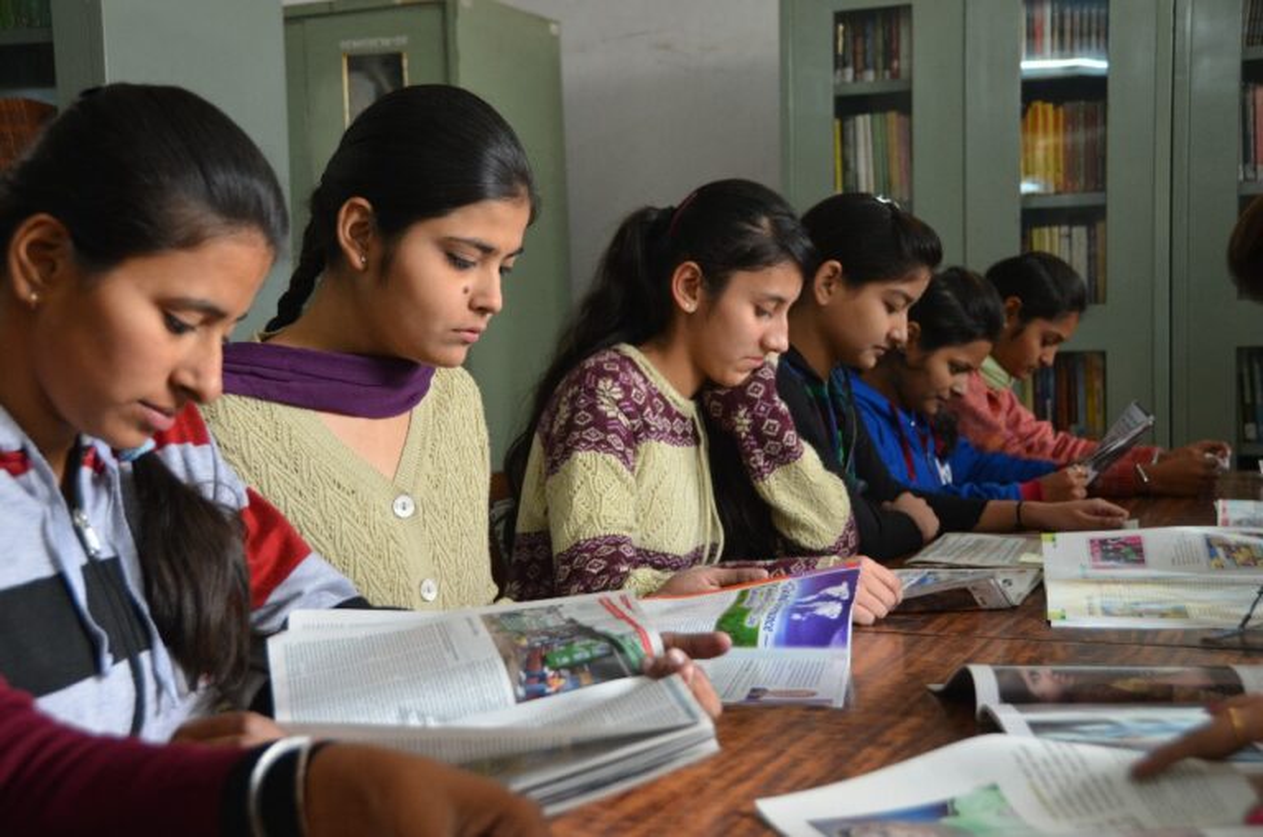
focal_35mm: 51
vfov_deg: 26.4
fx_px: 1786
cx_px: 632
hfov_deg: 38.9
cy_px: 418
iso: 500
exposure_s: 1/40
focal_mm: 34
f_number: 4.2
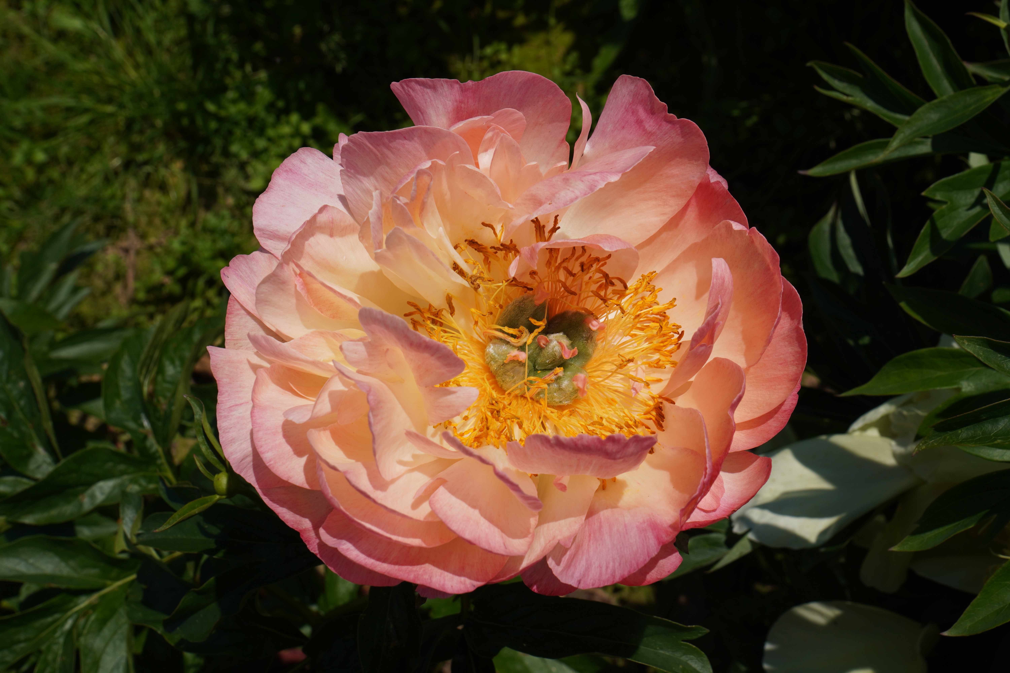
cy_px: 336
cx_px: 505
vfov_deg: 28.1
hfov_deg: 41.1
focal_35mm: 48
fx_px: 1347
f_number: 10
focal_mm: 32
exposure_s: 1/400
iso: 100
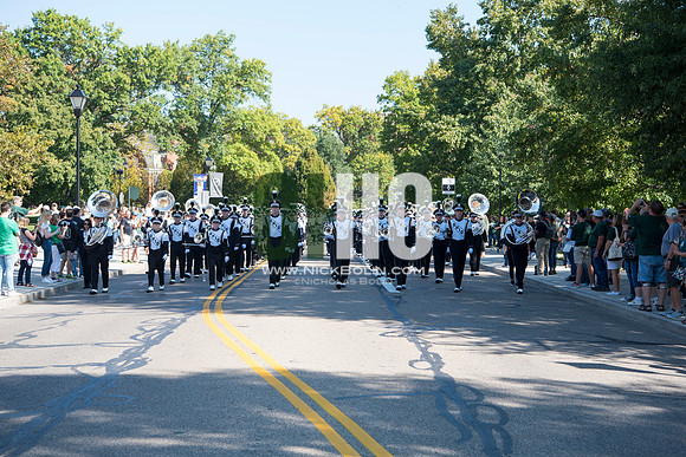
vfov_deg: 24.6
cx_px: 343
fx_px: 1048
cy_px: 228
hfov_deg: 36.2
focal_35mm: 55
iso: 200
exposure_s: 1/400
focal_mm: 55
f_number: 5.6
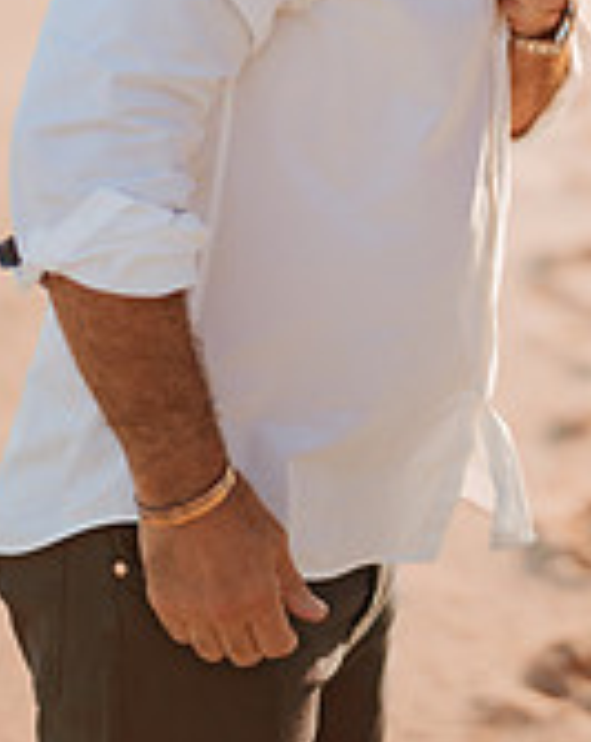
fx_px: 3223
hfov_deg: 10.3
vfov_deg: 12.9
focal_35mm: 147
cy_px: -31
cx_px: 658
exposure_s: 1/4000
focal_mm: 58
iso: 100
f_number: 1.4
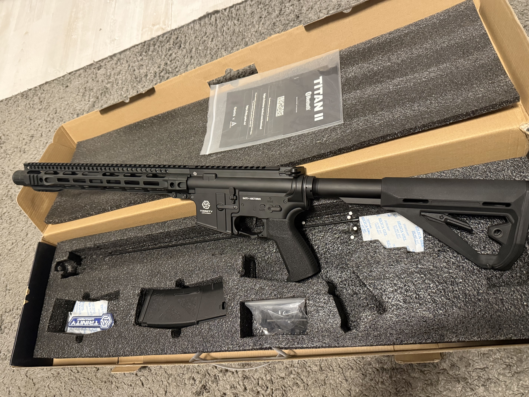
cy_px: 198
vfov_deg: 56.8
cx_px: 264
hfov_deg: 71.6
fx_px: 367
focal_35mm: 24
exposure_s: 1/43
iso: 800
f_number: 1.78
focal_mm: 6.76
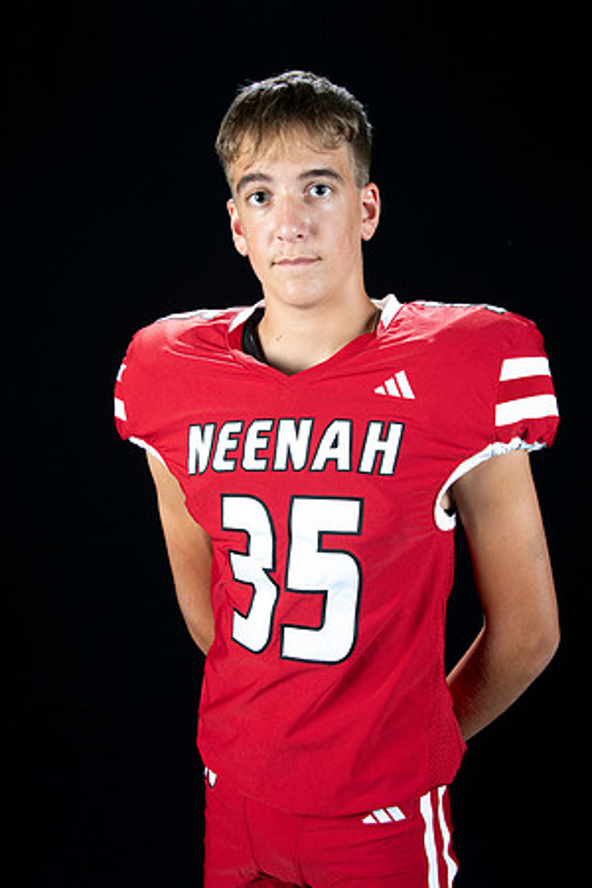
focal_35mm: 50
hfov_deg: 27.0
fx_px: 1233
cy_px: 444
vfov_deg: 39.6
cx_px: 296
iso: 320
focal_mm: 50
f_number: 9
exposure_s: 1/160
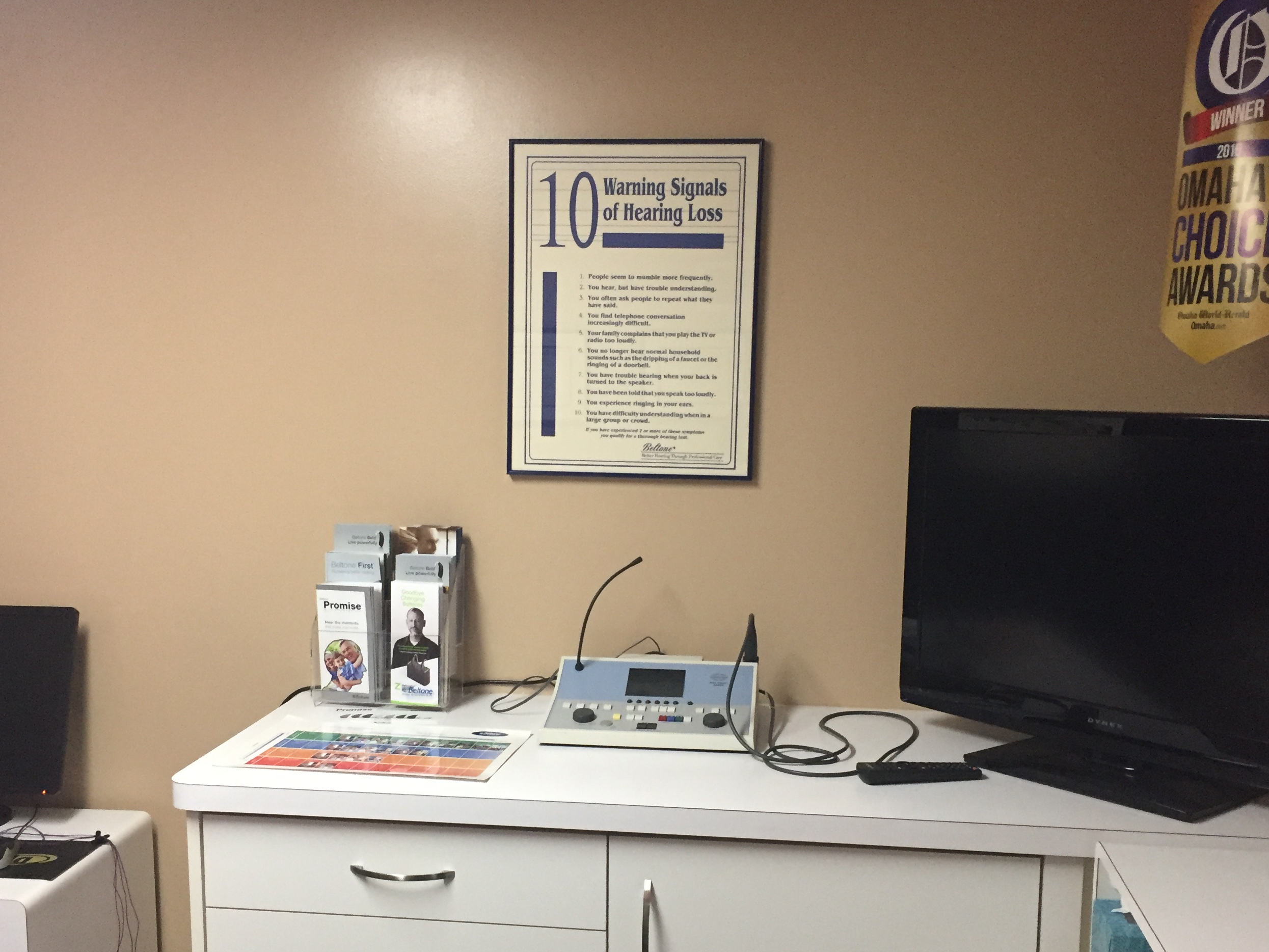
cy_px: 595
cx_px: 619
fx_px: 1393
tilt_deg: -9.2
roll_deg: -0.1
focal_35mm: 38
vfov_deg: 37.5
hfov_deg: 49.0
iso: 200
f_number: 2.2
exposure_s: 1/30
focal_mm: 4.15
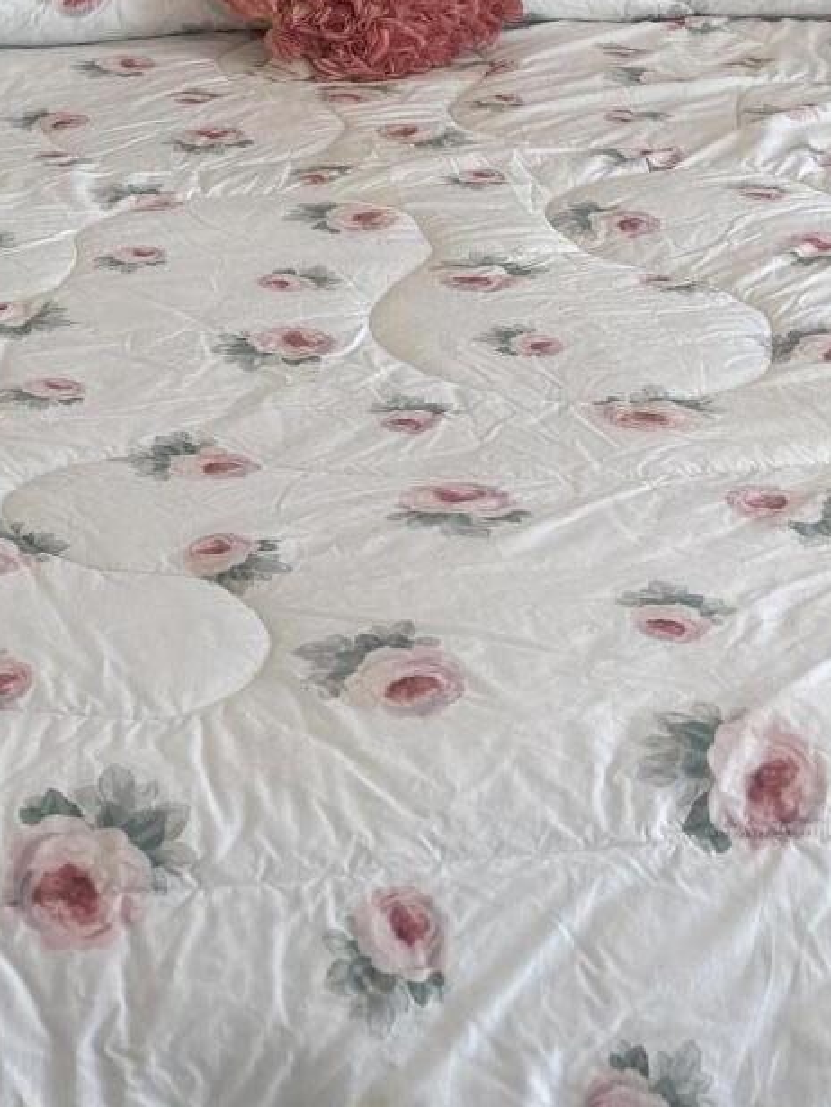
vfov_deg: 22.3
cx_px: 210
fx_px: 2494
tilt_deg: -4.1
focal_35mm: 78
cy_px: -346
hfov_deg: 18.8
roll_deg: +0.4
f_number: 1.78
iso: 64
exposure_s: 1/121
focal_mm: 6.76
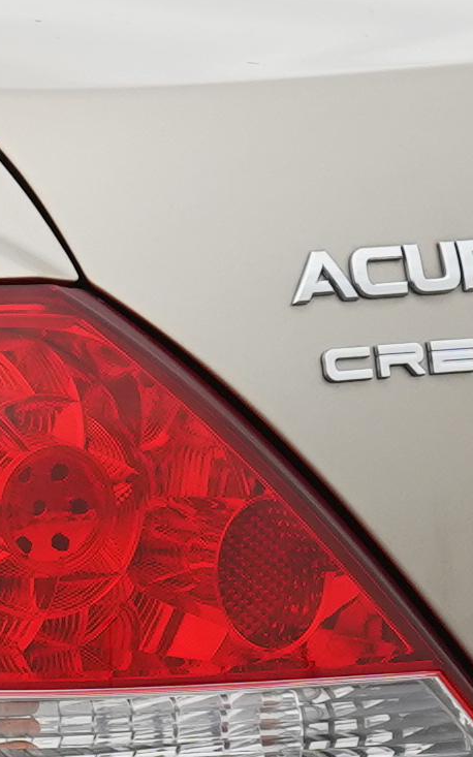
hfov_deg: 4.3
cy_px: 582
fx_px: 6024
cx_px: -898
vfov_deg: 7.2
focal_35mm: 292
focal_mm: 35
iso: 640
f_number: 4
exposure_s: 1/1600
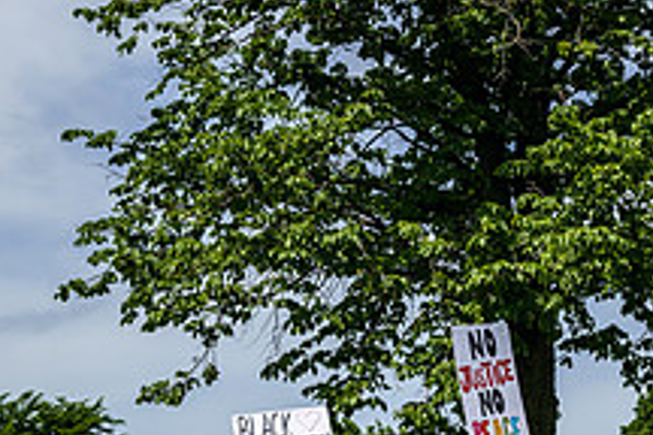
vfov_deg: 11.7
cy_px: 343
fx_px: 2122
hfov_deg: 17.4
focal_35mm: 117
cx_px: 499
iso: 200
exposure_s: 1/4000
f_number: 4.5
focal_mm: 43.6
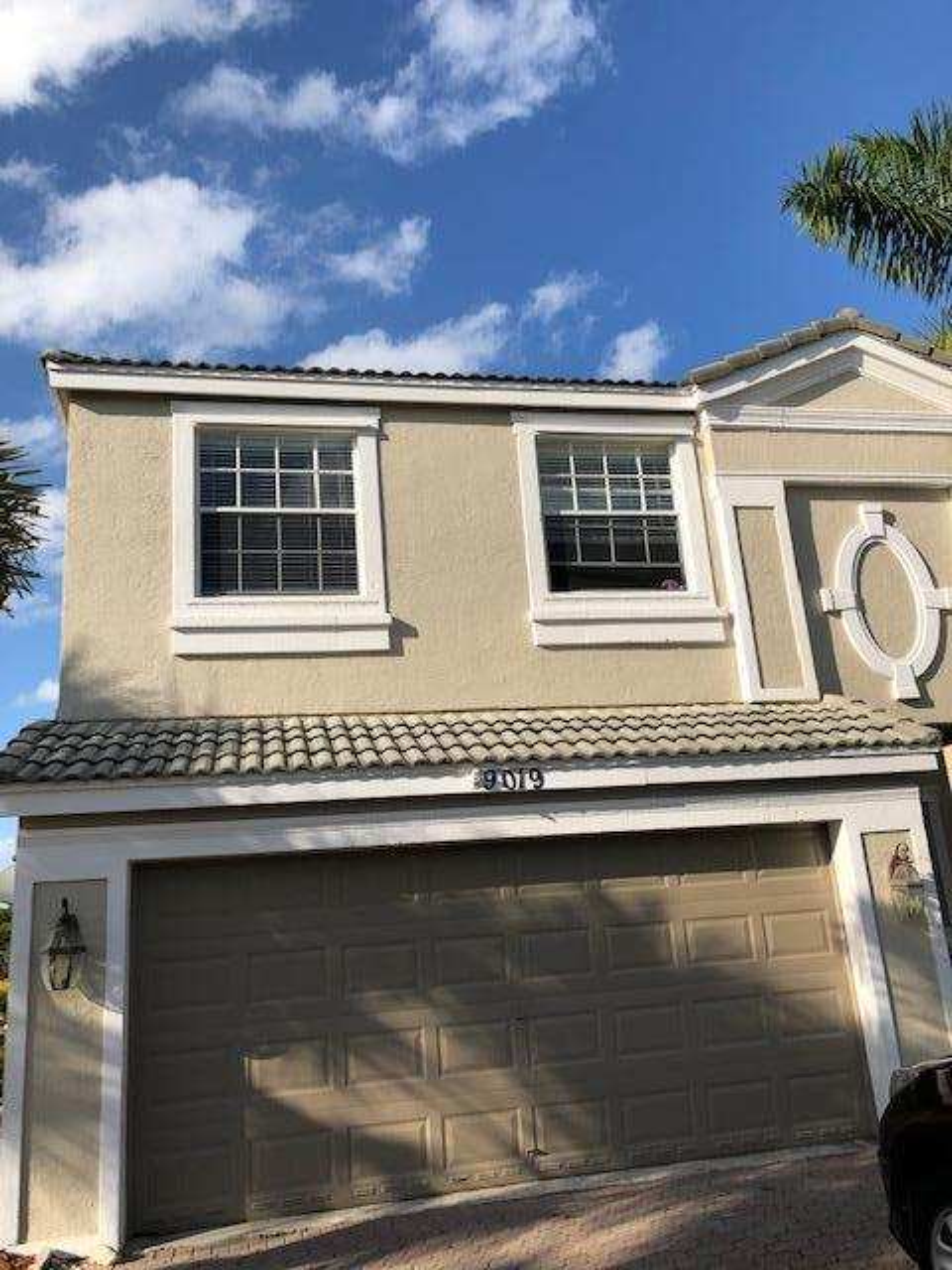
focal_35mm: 28
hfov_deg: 49.7
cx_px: 476
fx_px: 1027
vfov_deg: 63.4
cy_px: 635
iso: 20
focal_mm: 3.99
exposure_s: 1/2183
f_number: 1.8
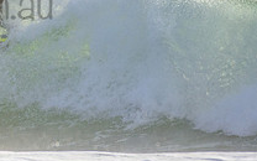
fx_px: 14968
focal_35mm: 2137
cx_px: -78
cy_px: -9
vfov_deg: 0.6
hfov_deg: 1.0
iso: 360
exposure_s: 1/2000
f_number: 5.6
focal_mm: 500
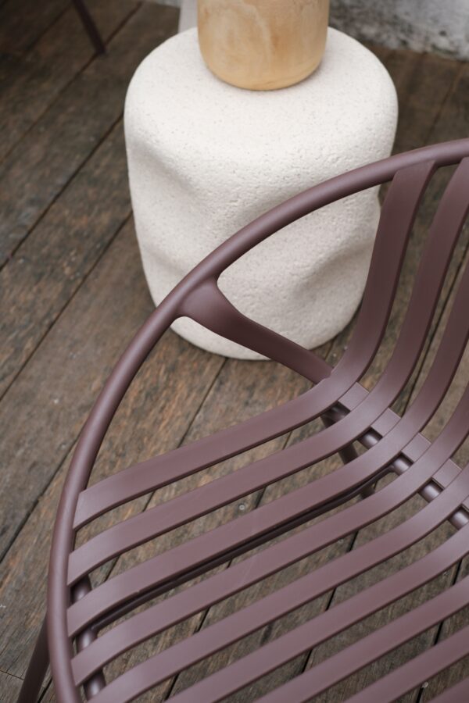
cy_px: 352
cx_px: 234
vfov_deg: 38.9
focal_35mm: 51
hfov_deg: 26.5
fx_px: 997
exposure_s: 1/56
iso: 125
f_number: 4
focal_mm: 34.2
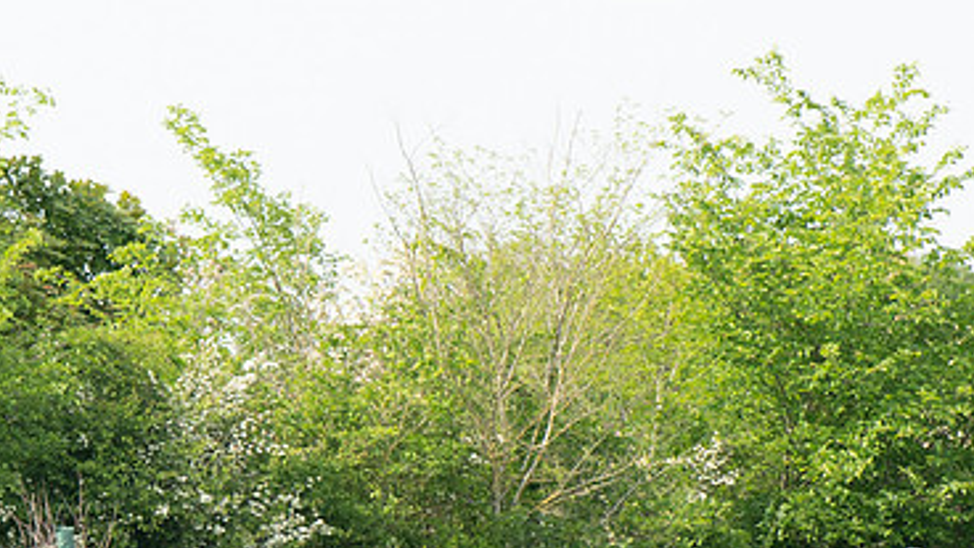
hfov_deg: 3.0
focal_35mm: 710
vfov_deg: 1.7
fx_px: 18337
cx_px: 59
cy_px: 514
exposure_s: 1/1250
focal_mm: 200
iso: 400
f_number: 4
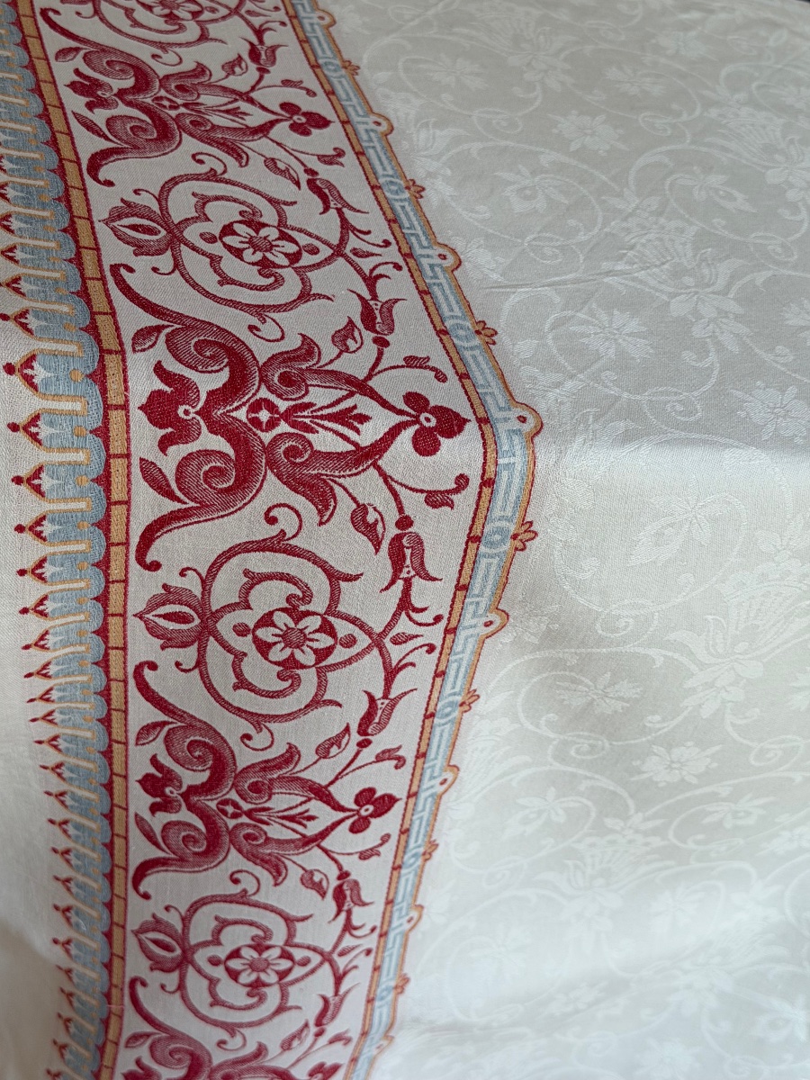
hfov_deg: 30.3
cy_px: 540
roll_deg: -17.9
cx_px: 405
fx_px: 1498
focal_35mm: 48
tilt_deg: -40.4
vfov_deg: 39.7
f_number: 1.78
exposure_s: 1/121
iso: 64
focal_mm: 6.76
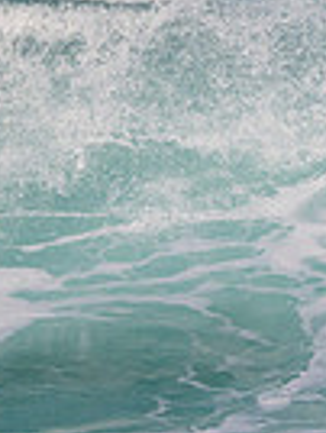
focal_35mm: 1577
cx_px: 733
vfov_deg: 1.3
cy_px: -57
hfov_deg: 0.9
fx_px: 19739
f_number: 11
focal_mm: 380
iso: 1100
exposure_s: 1/2000
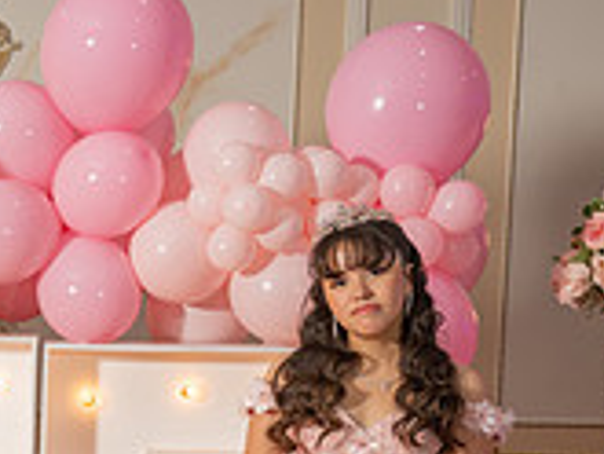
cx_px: -233
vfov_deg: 11.7
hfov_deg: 15.0
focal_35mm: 124
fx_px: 2165
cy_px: 579
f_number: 2.8
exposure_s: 1/200
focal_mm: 34
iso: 250
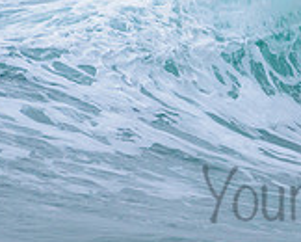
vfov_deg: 0.8
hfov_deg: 0.9
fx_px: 18329
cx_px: 376
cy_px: 97
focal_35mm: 2055
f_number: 5.6
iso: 1250
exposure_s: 1/2000
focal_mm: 500
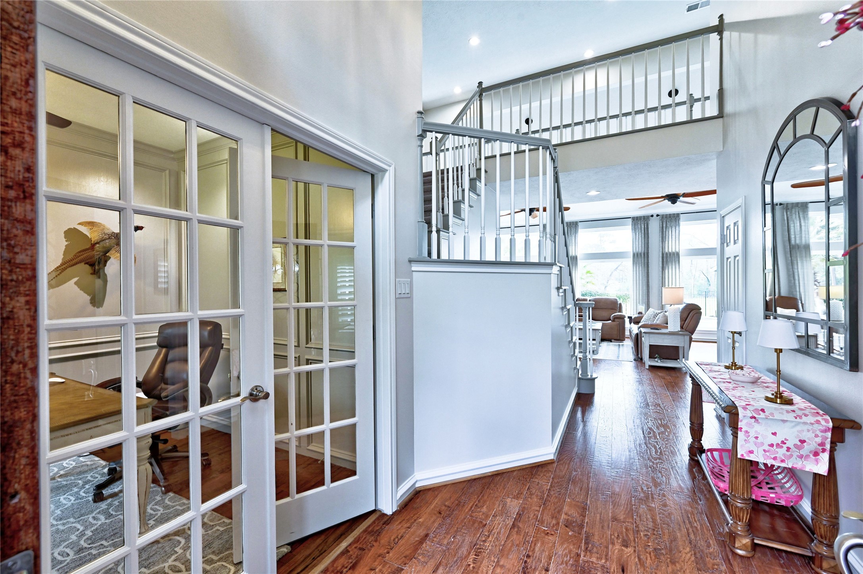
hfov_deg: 100.4
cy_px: 287
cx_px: 432
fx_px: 359
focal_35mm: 15
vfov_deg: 77.2
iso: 400
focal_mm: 15
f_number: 8
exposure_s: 1/13
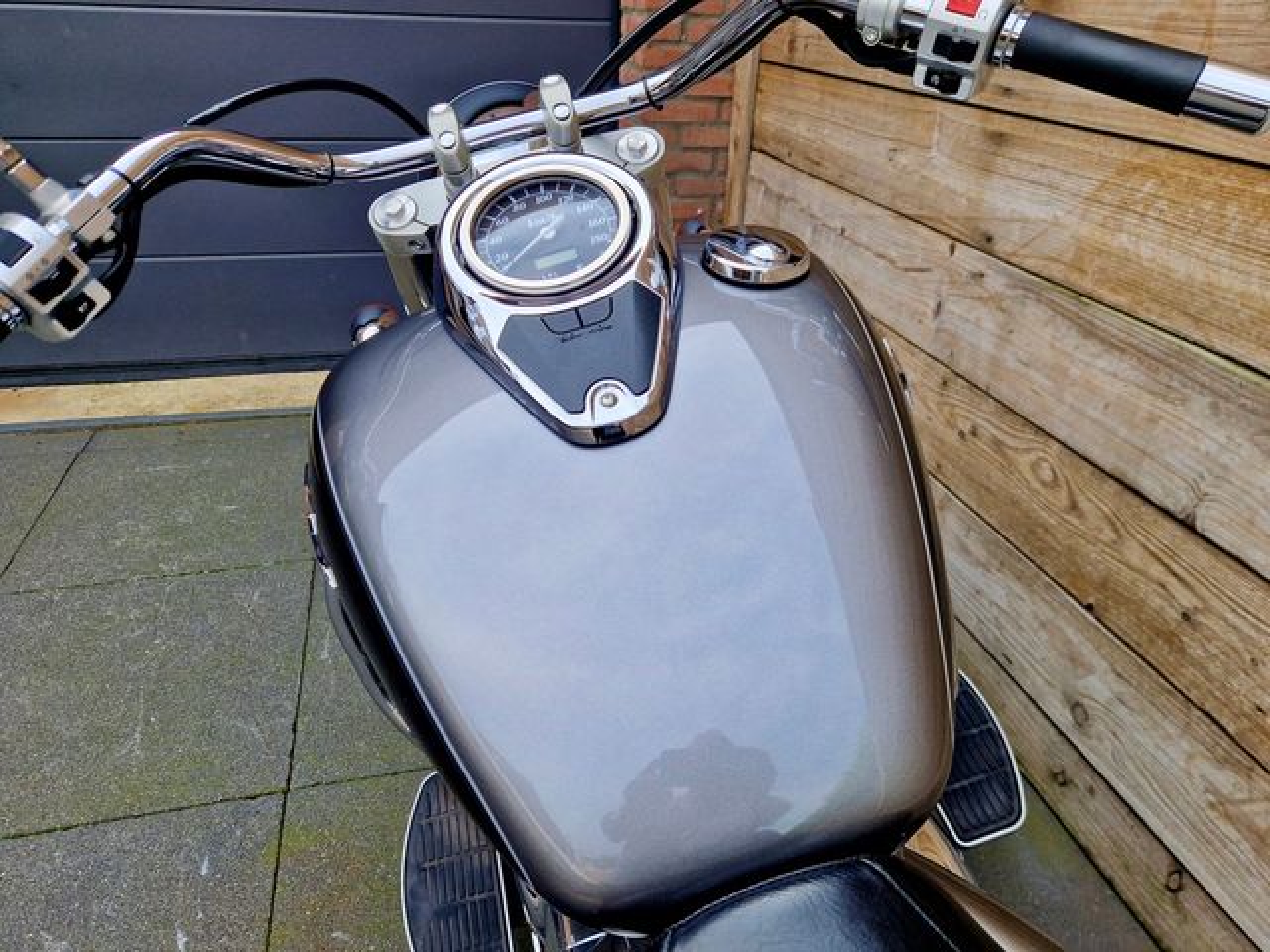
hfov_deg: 73.9
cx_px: 635
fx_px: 844
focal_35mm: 23
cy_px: 476
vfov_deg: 58.9
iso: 50
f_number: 1.8
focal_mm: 5.4
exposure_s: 1/534
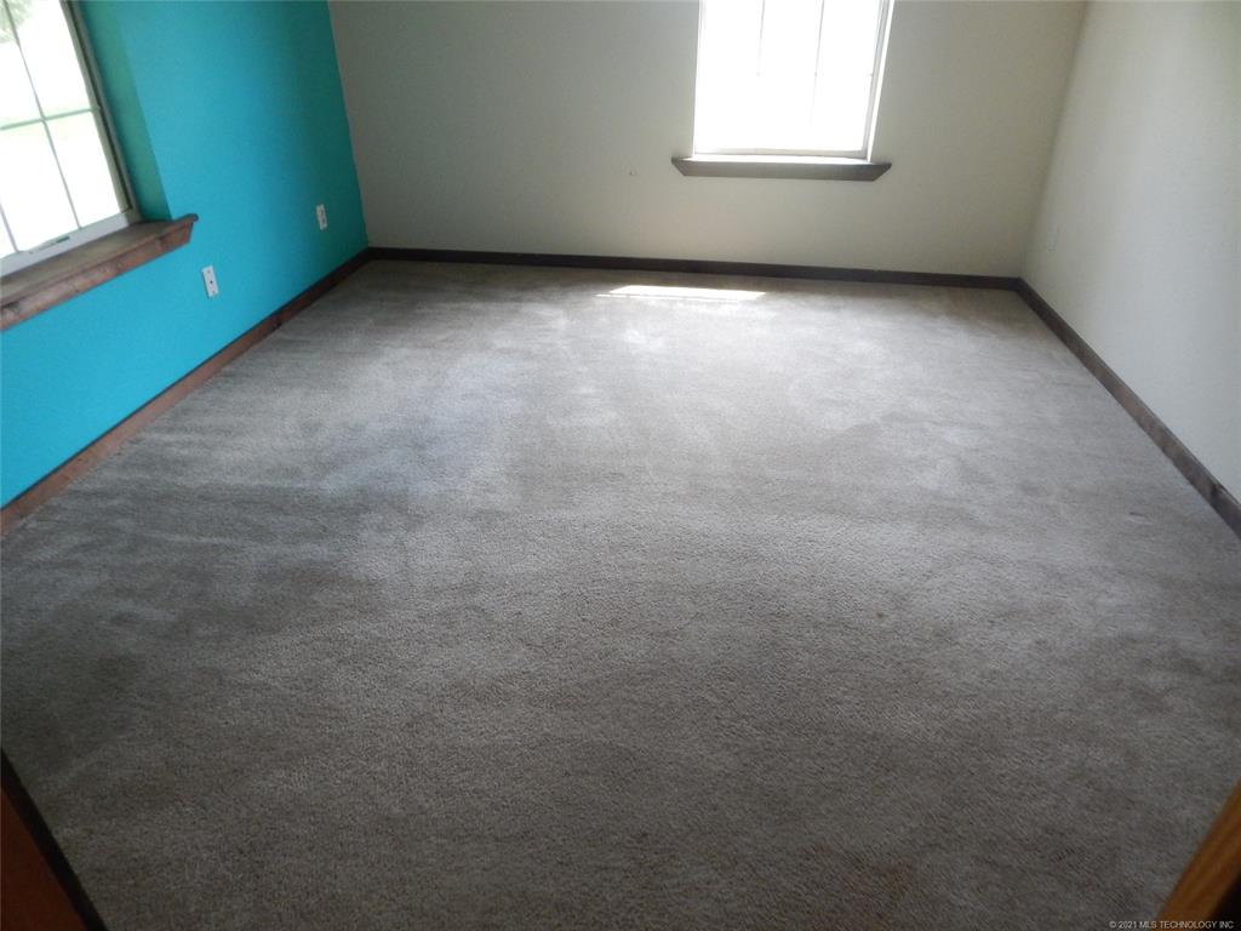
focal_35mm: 22
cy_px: 466
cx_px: 620
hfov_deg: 76.4
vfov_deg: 61.1
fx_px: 789
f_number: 3
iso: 400
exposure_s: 1/80
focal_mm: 4
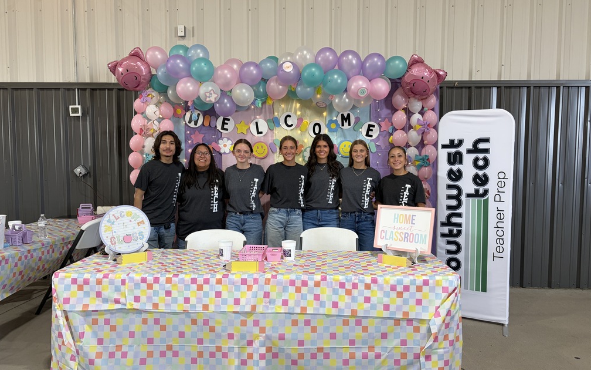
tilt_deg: -2.8
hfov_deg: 66.5
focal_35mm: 28
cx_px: 298
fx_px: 451
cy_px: 186
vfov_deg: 44.5
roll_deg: -0.6
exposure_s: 1/120
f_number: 1.6
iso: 125
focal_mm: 5.96
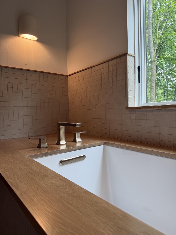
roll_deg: -0.1
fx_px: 163
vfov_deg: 71.6
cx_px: 88
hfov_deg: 56.8
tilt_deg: -1.3
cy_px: 118
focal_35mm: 24
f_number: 1.78
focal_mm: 6.76
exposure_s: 1/120
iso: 125
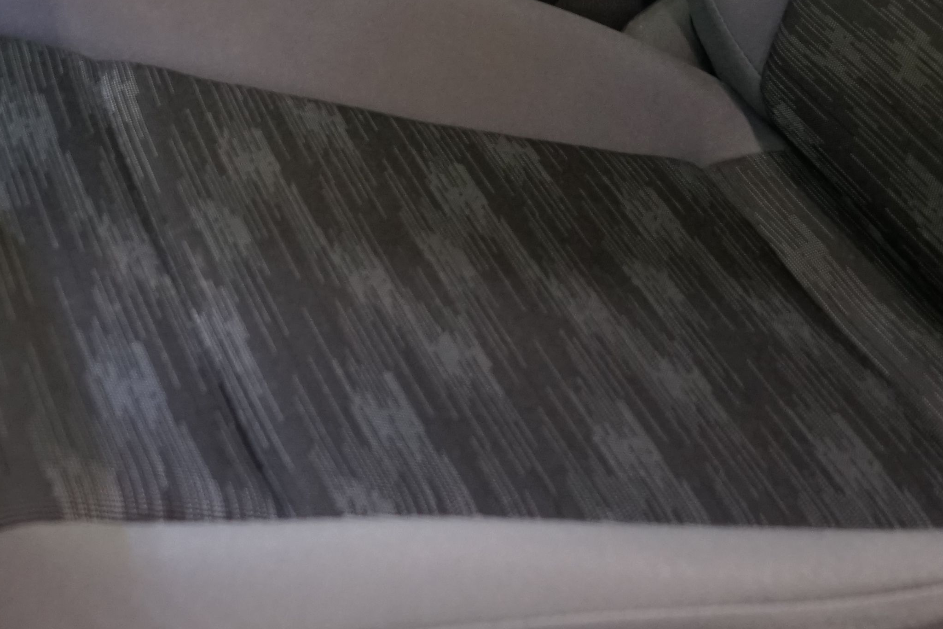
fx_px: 2148
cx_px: 486
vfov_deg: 15.6
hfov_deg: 24.8
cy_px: -262
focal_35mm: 82
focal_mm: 28
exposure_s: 1/25
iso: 1600
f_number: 5.6
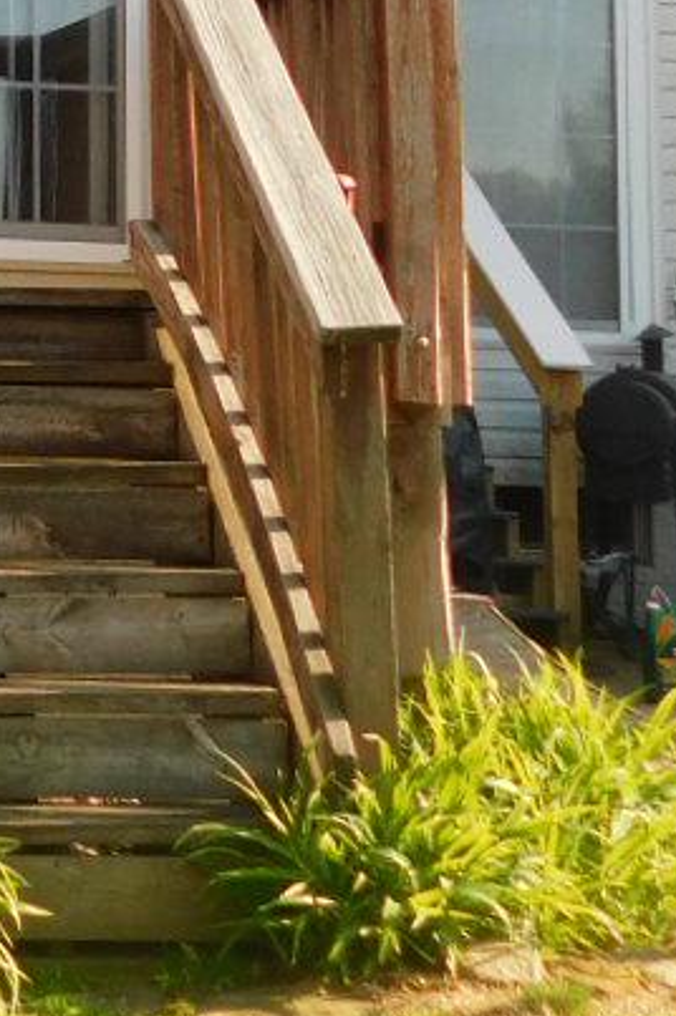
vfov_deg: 16.0
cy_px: -121
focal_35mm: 124
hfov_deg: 9.8
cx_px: -900
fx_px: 3498
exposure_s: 1/400
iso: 125
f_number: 3.2
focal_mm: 5.3
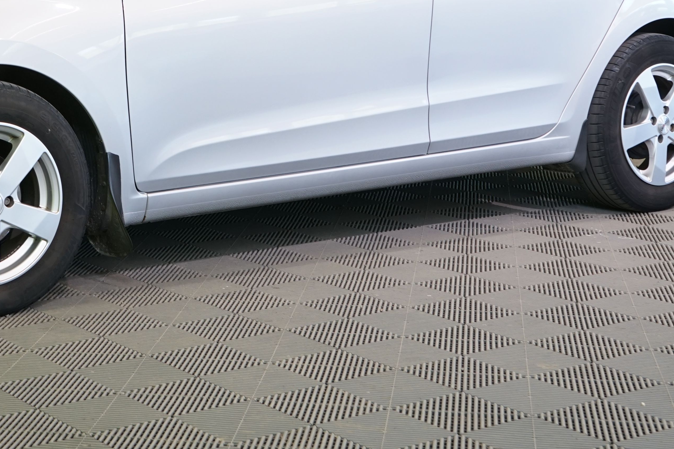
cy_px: 51
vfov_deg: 16.4
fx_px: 1535
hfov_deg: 24.3
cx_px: 118
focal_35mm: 82
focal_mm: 35
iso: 500
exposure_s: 1/30
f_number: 6.3
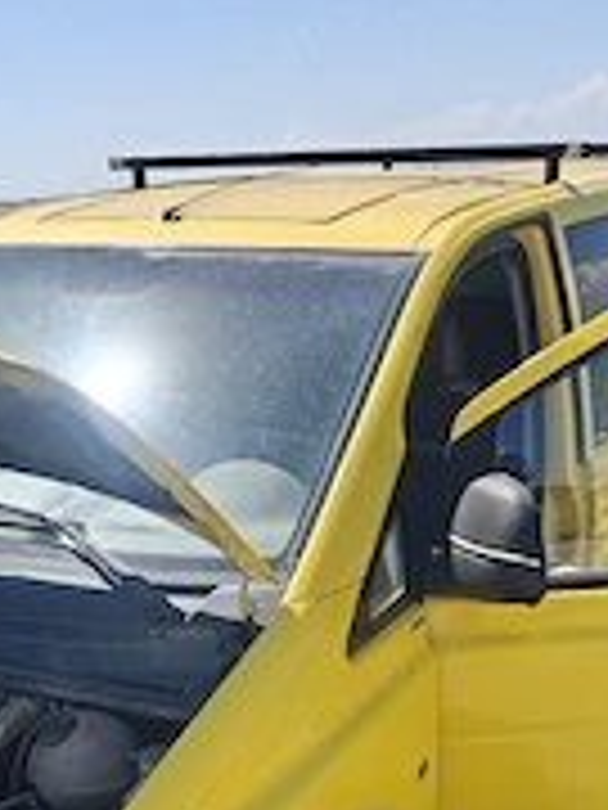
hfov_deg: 28.5
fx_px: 1194
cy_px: 711
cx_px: 279
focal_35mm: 51
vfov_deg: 35.5
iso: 50
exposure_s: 1/753
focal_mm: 6.06
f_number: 1.6
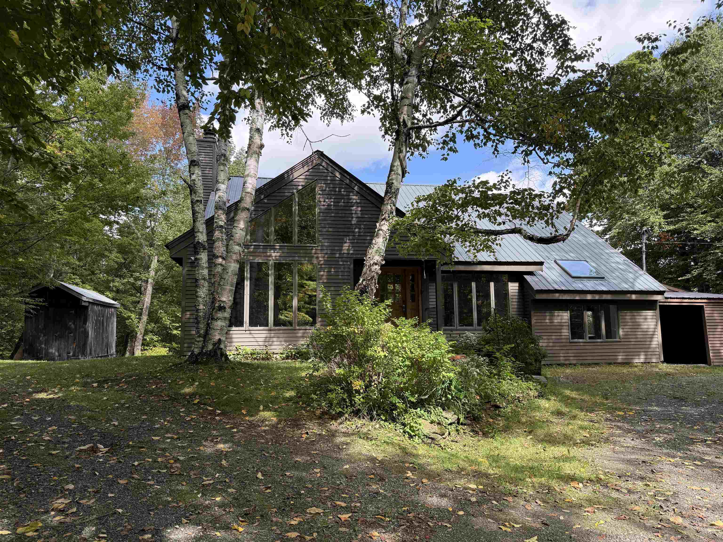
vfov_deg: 56.8
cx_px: 362
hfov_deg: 71.6
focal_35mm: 24
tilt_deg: +9.8
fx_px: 501
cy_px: 271
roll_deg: +0.4
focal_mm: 6.76
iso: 100
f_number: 1.78
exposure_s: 1/822
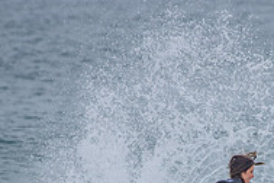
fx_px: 11690
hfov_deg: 1.3
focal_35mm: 1536
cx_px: 260
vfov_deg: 0.9
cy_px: 256
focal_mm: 500
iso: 280
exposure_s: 1/2000
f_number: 5.6
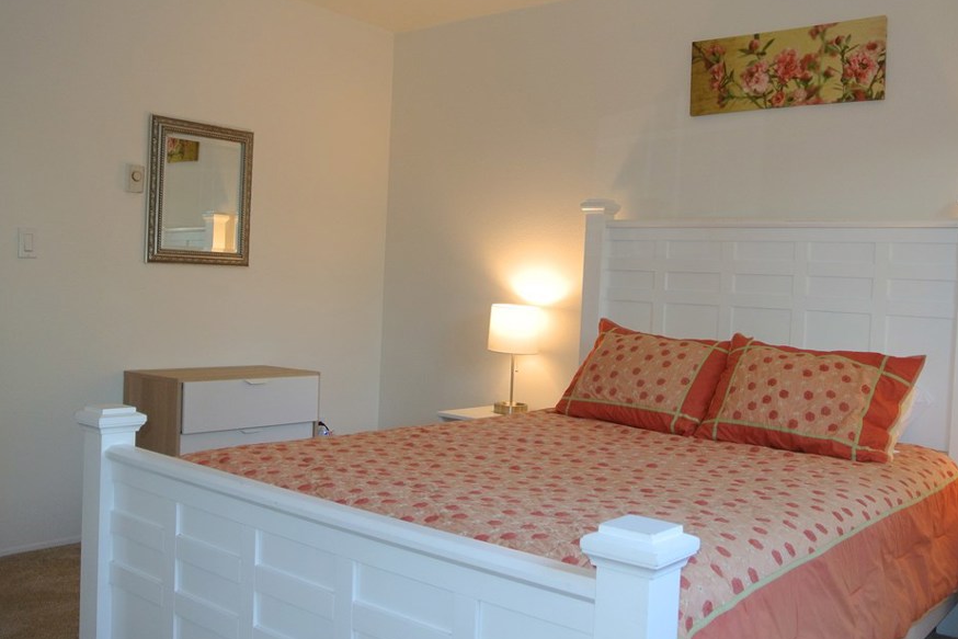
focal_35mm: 34
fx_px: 905
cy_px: 302
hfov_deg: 55.8
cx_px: 509
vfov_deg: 38.9
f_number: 3.5
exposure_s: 1/60
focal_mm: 11
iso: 320
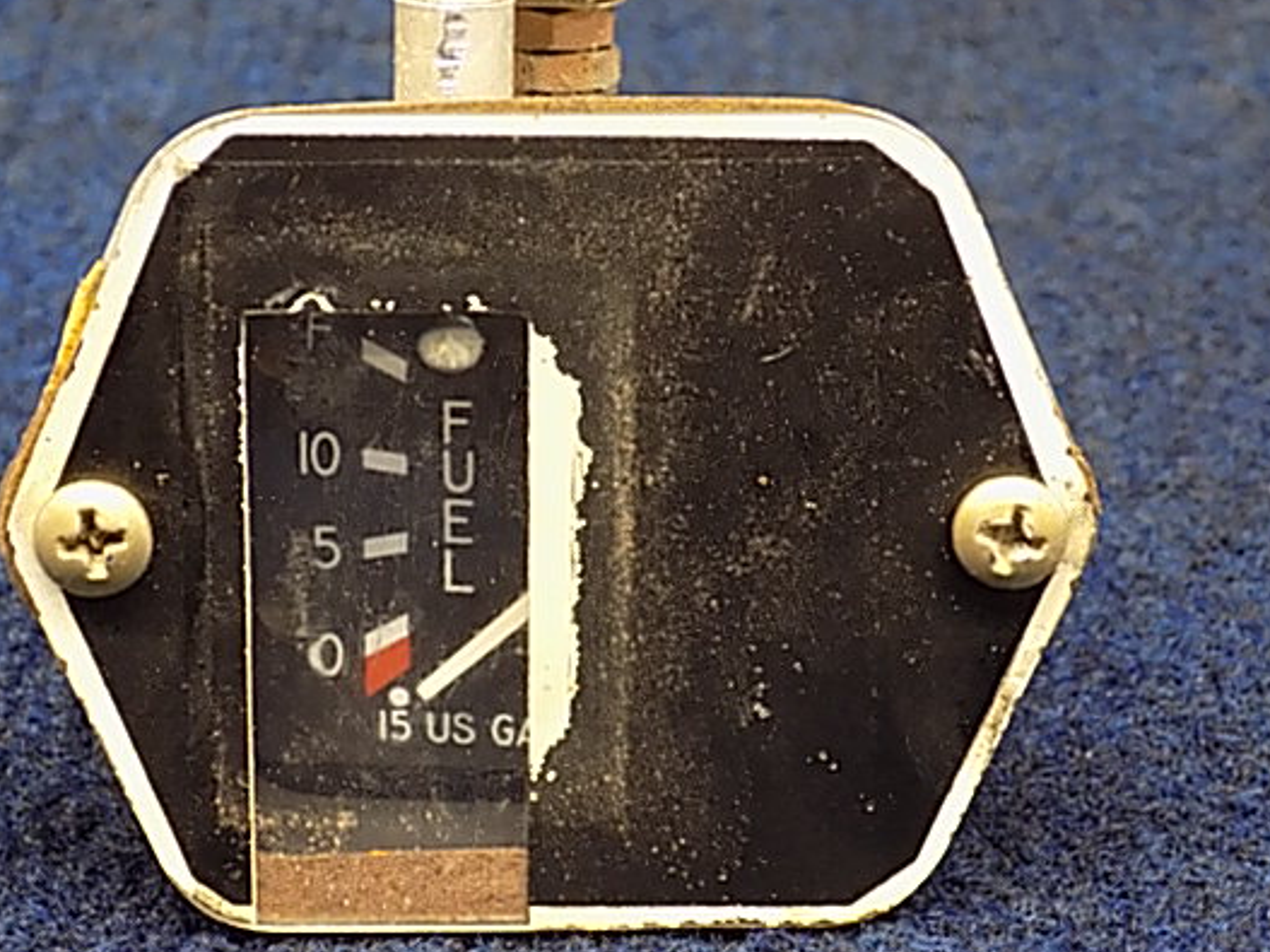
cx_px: 530
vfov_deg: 17.4
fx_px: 3118
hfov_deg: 23.0
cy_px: 407
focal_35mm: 85
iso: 400
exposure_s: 1/8
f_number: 4.2
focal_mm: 12.5
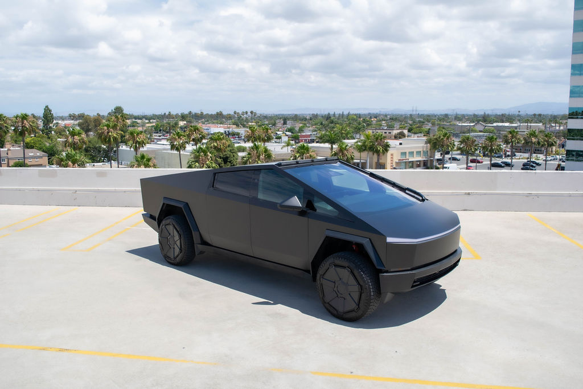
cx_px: 292
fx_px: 534
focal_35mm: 33
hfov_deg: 57.2
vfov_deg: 40.0
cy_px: 194
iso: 400
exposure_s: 1/1600
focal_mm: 22
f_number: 5.6
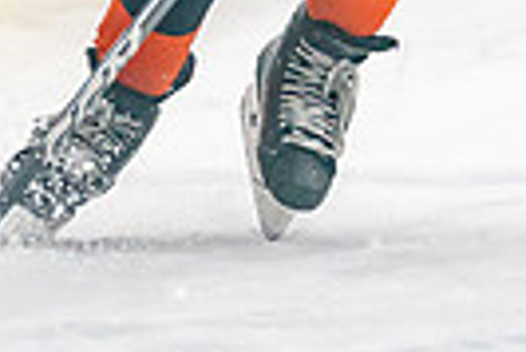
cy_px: -149
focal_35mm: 921
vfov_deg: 1.5
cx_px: 234
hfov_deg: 2.2
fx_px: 13471
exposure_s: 1/1250
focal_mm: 178
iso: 3200
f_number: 2.8
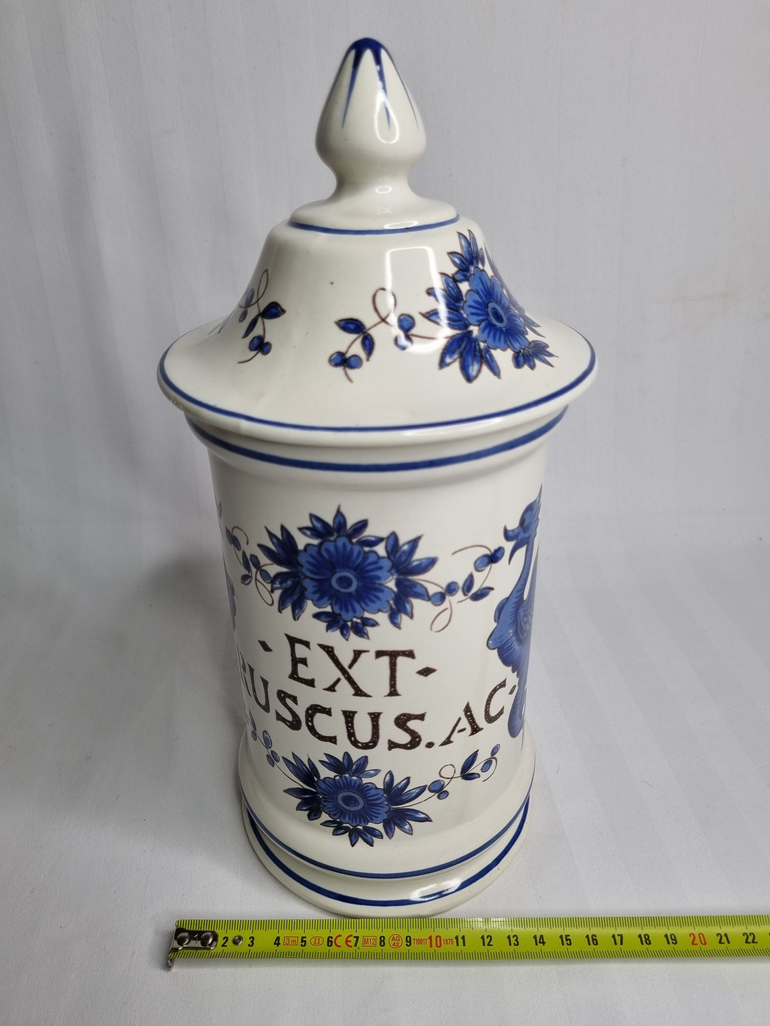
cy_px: 513
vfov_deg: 67.3
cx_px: 385
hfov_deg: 53.1
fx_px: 771
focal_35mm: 26
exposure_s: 1/190
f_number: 1.8
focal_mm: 5.4
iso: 50
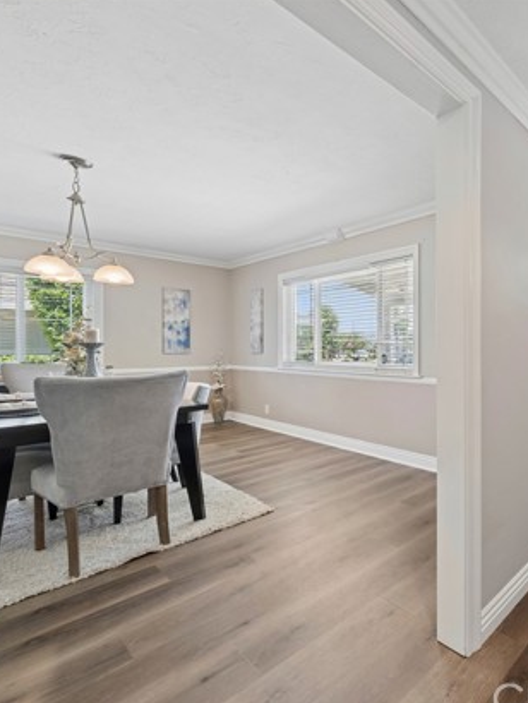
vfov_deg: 87.7
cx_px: 470
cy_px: 358
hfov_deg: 61.2
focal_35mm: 18
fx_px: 366
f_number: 8
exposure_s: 1/4
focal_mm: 12
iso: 100
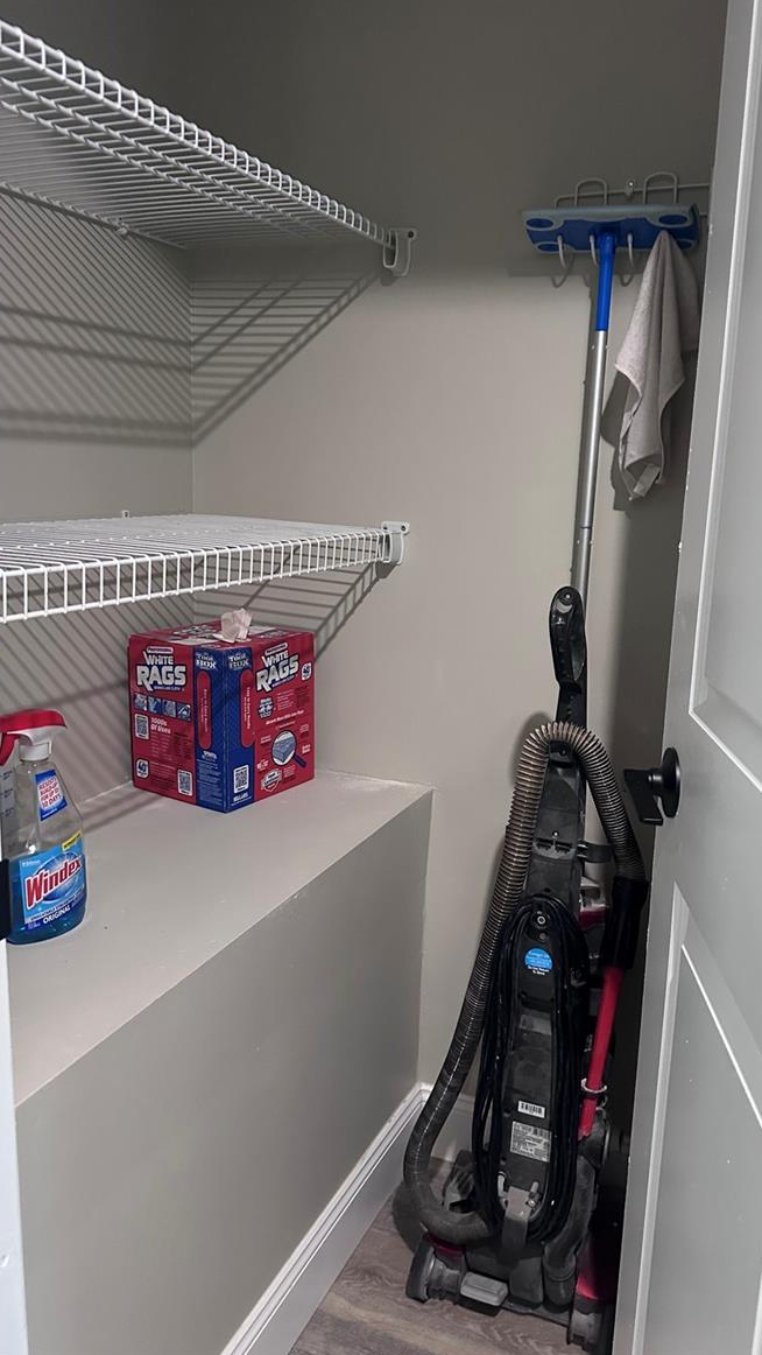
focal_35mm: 27
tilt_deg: -9.3
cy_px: 660
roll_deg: -2.8
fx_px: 969
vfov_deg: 69.8
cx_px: 440
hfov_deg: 42.8
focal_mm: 6.86
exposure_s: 1/60
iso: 640
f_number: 1.78
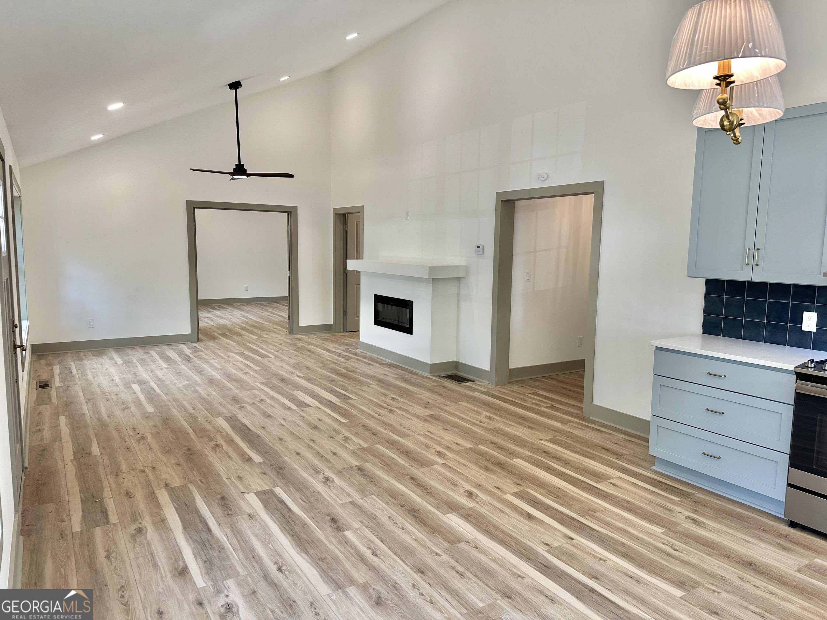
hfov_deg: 71.6
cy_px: 310
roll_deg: -0.9
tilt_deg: -6.6
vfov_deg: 56.8
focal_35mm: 24
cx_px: 414
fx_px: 573
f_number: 1.78
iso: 100
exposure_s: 1/120
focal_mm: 6.86
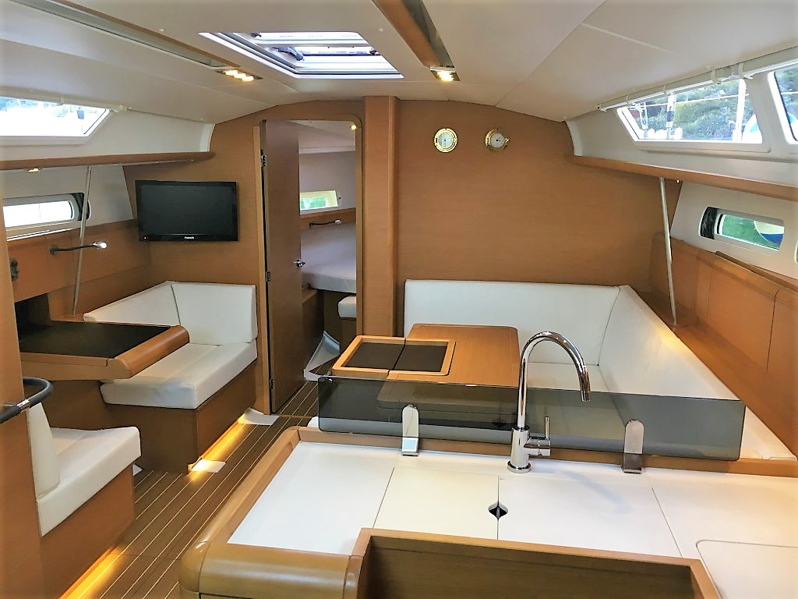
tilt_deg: -11.3
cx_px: 399
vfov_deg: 48.2
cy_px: 300
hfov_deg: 61.7
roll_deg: -0.4
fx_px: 669
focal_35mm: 29
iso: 80
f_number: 2.2
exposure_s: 1/33
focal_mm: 4.15
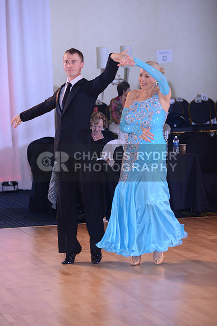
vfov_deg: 15.2
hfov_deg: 10.2
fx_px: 1220
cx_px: 108
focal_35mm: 135
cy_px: 163
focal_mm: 135
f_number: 4.5
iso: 1250
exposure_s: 1/250
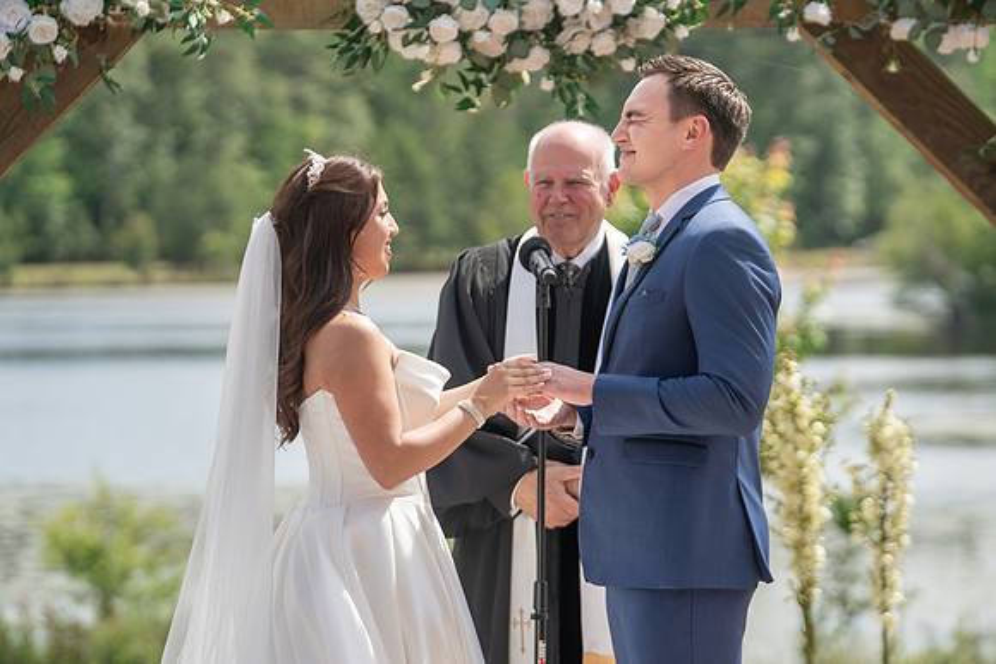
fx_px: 4289
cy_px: 332
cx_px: 498
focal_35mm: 155
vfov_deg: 8.9
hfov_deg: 13.2
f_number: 4
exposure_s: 1/640
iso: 100
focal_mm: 155
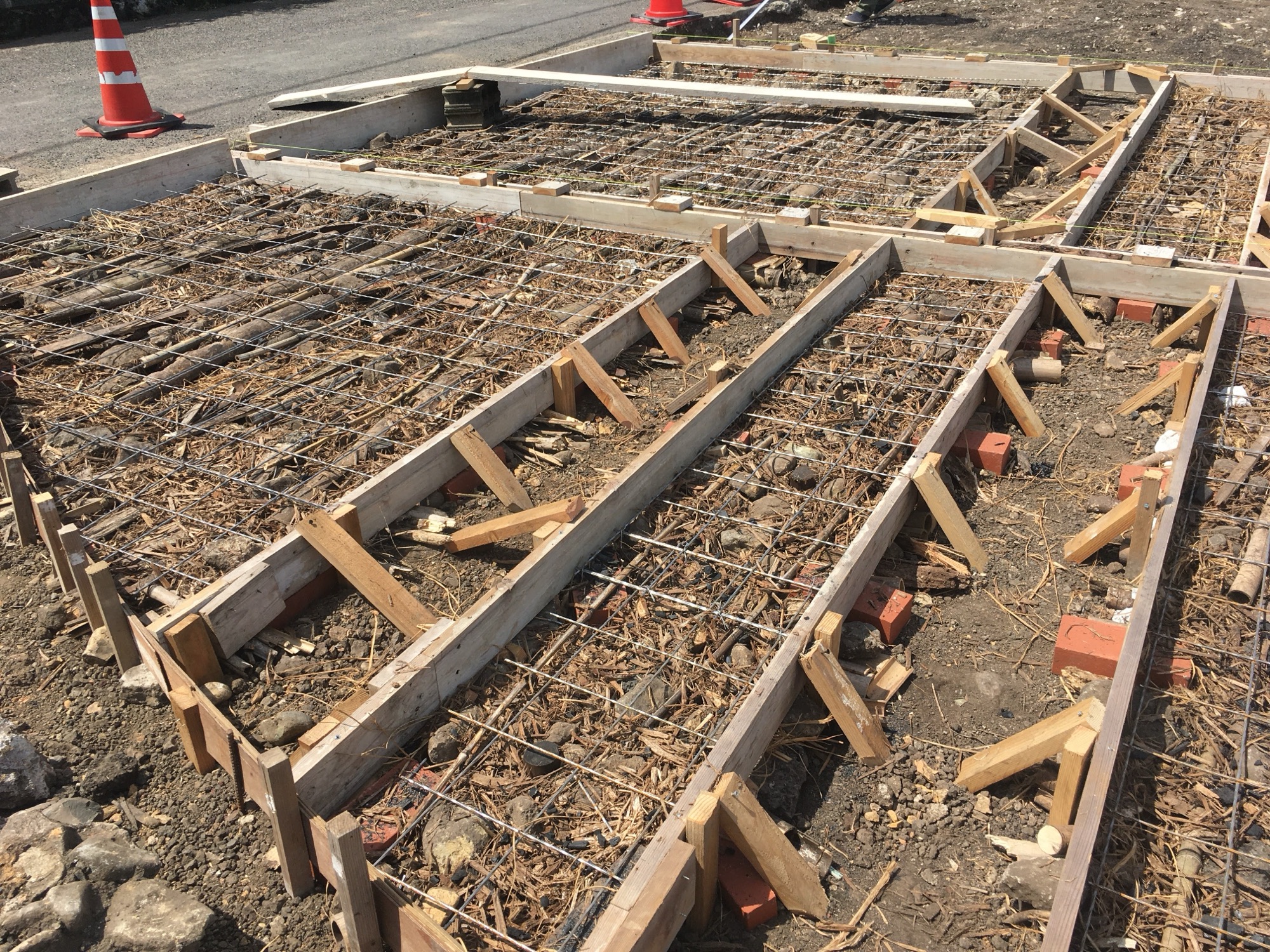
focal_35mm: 29
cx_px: 635
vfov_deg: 48.2
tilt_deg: -29.4
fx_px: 1064
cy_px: 476
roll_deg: +0.5
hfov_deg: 61.7
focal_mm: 4.15
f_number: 2.2
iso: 25
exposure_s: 1/1304
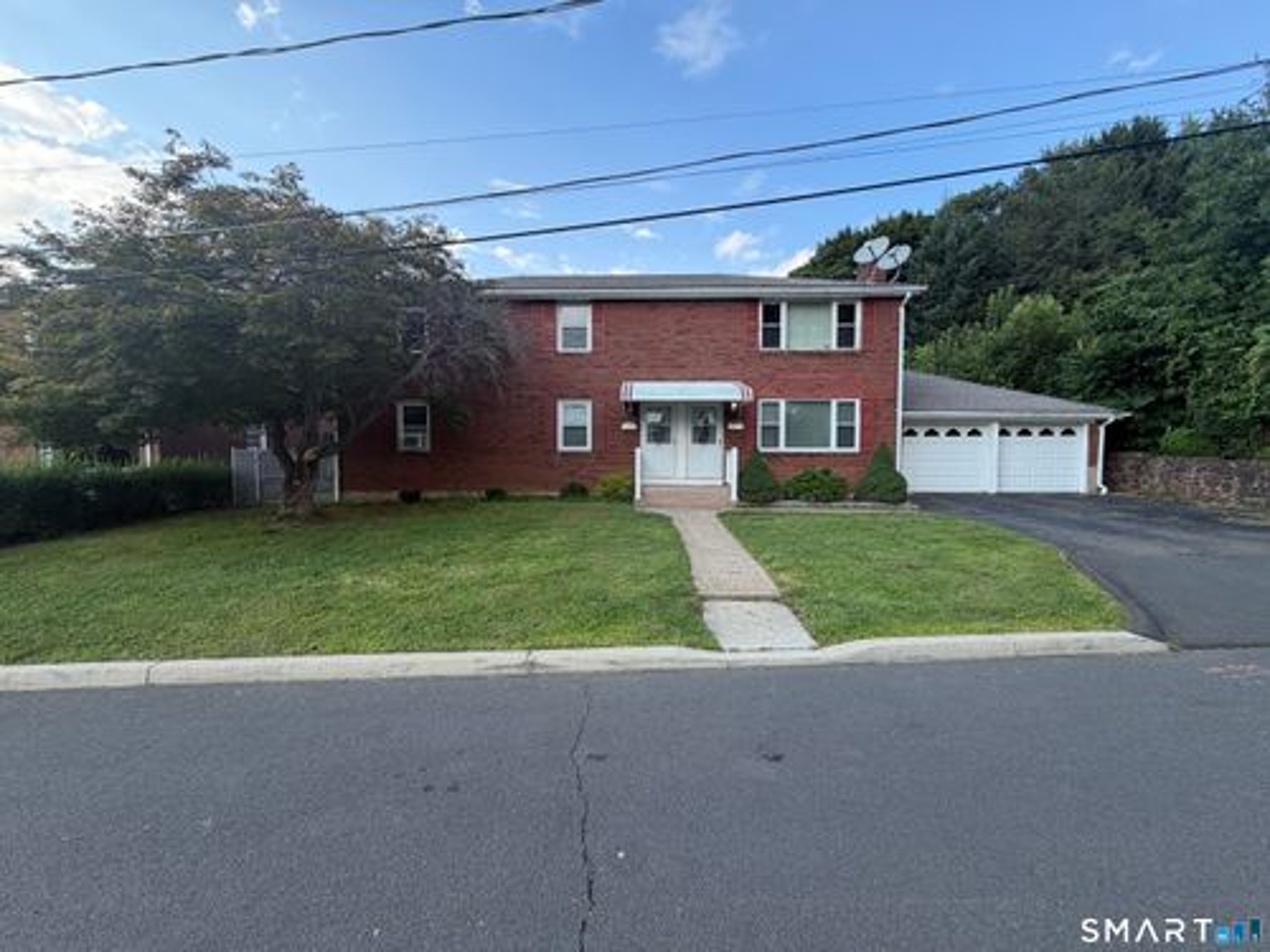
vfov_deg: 85.7
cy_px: 476
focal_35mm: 14
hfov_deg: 102.1
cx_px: 635
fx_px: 514
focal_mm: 2.22
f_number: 2.2
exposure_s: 1/502
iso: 50
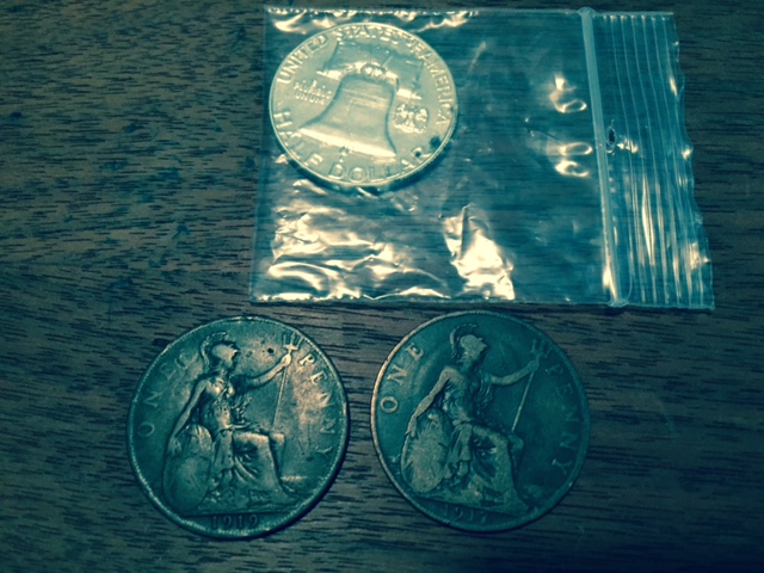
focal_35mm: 29
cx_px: 382
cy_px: 286
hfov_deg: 61.7
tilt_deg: -73.4
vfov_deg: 48.2
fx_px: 640
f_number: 2.2
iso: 250
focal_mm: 4.15
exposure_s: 1/20
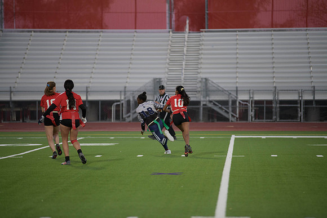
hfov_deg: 11.4
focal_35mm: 180
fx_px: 1635
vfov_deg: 7.6
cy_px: 109
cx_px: 164
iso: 1000
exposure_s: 1/640
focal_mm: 180
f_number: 2.8
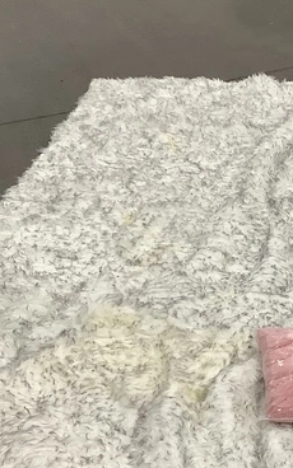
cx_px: 257
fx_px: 856
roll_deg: +0.2
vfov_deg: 30.6
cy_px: 242
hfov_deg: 19.1
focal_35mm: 67
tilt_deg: -29.2
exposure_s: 1/60
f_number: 2.4
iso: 160
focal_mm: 3.3
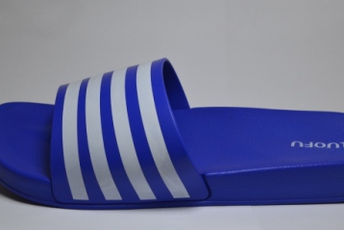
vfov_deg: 22.6
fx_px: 574
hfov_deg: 33.4
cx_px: 187
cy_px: 108
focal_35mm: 60
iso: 400
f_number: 8
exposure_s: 1/80
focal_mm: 32
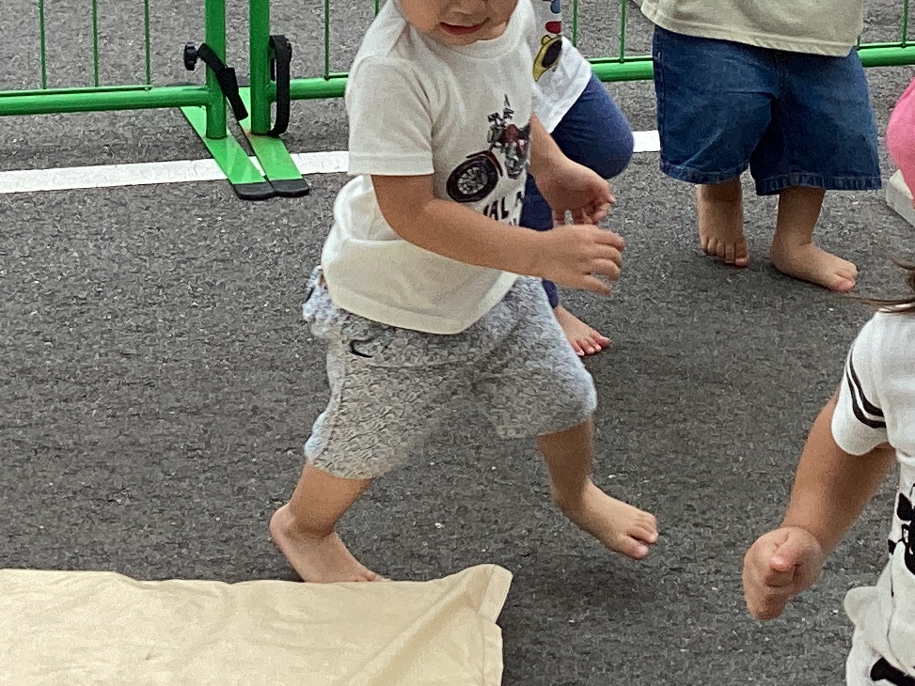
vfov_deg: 14.1
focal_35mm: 104
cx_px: 403
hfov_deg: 18.9
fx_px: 2749
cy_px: 58
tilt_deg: -17.7
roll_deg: -0.6
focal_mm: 3.3
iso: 25
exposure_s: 1/399
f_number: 2.4
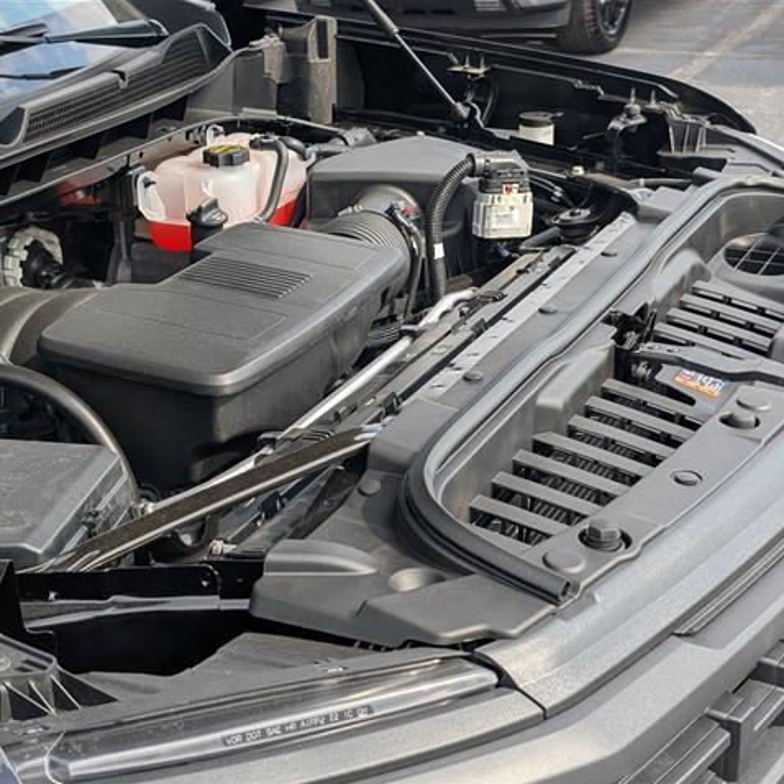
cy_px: 392
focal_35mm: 58
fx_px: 1486
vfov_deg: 29.6
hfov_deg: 29.5
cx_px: 341
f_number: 1.68
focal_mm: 6.9
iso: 20
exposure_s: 1/400
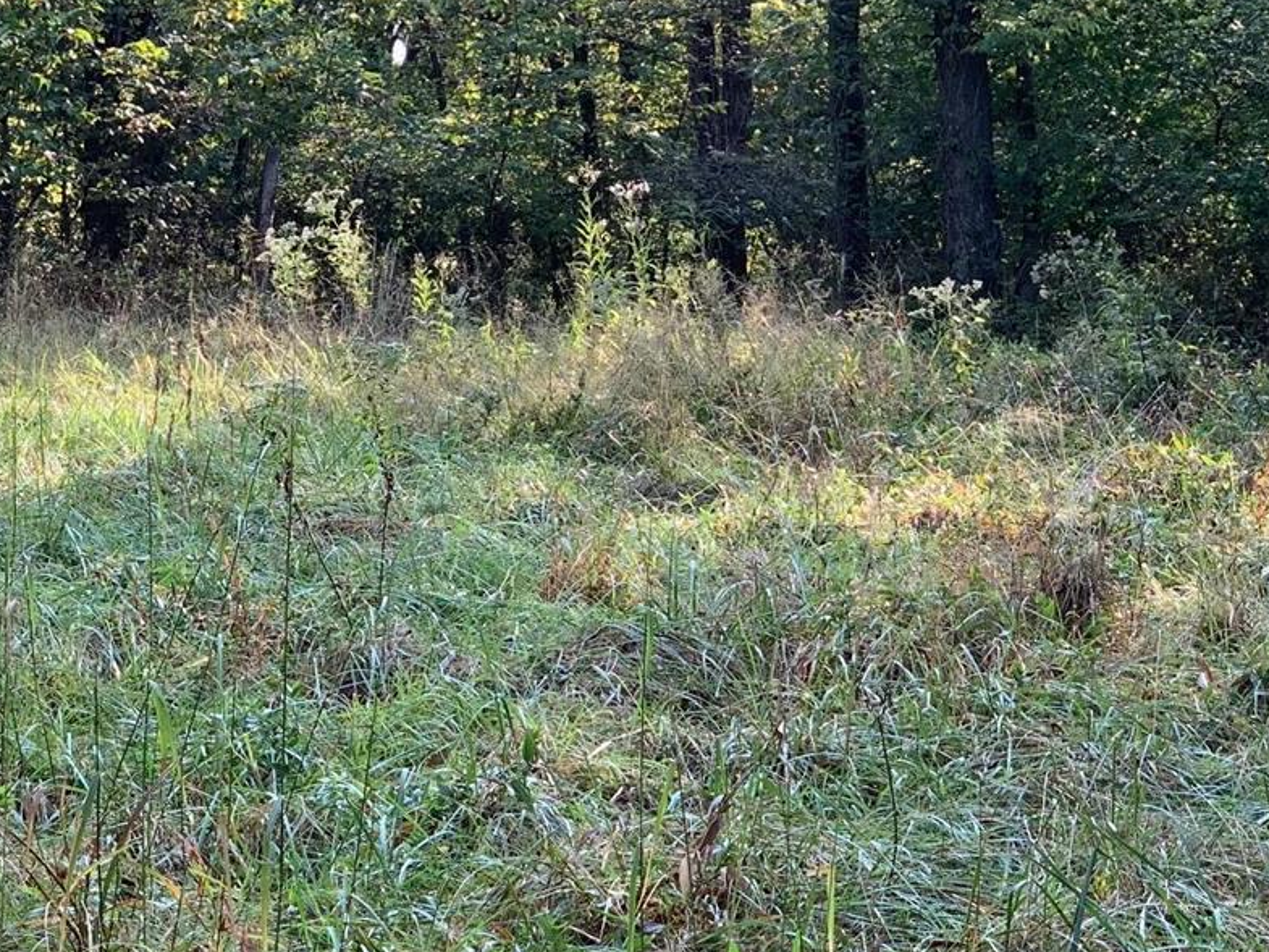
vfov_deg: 14.0
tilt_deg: -1.8
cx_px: 275
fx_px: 3886
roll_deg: -0.8
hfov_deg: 18.4
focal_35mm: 106
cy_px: 488
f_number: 2.4
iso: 32
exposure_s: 1/122
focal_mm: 6
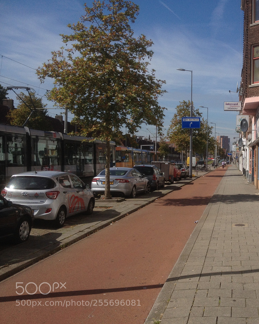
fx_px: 441
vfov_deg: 40.3
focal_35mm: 46
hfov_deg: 31.7
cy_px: 161
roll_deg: -1.5
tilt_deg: +0.0
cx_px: 217
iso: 50
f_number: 2.4
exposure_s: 1/3067
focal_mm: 4.28
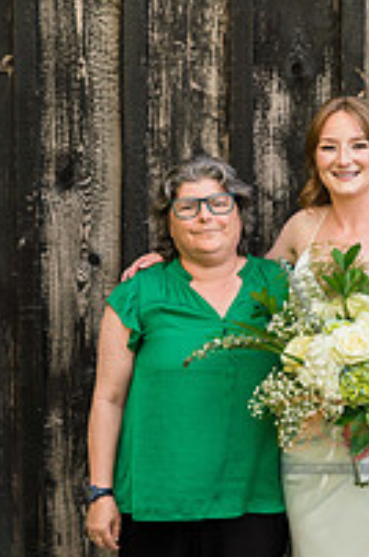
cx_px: 394
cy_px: 433
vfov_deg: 16.3
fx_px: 1928
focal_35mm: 125
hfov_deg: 10.8
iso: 400
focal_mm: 56
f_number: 4.5
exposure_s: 1/320
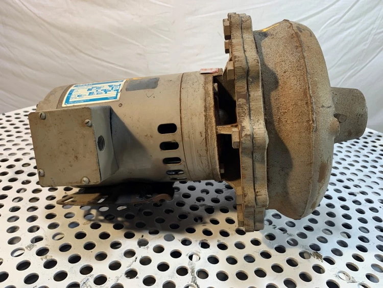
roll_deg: -3.6
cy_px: 144
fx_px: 288
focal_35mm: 26
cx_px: 192
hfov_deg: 67.3
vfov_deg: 53.1
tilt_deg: -23.6
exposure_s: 1/120
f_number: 1.8
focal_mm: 4.25
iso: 32
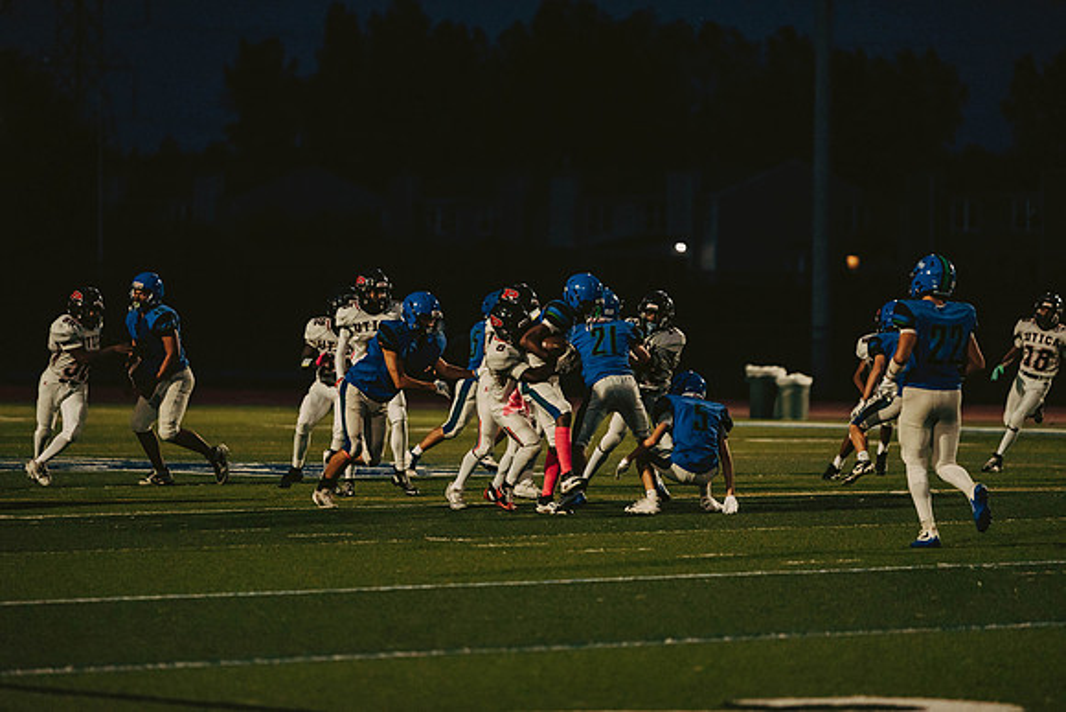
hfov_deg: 10.3
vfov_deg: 6.9
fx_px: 5923
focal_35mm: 200
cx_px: 533
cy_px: 356
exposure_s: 1/1250
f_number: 2.8
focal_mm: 200
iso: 1600
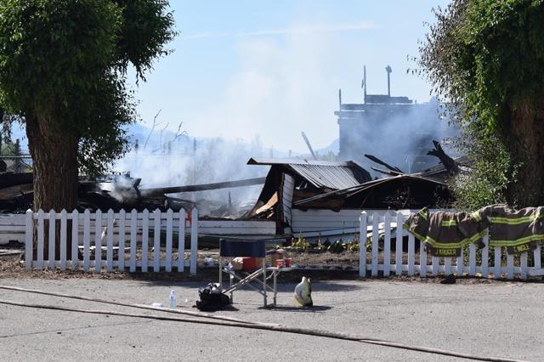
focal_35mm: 117
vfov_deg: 11.7
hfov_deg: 17.5
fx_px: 1767
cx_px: 272
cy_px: 181
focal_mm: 78
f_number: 6.3
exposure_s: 1/640
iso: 200
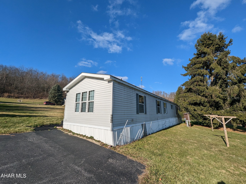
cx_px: 123
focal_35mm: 13
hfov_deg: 106.2
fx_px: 92
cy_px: 92
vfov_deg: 89.9
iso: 49
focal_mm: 1.95
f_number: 2.2
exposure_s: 1/2732
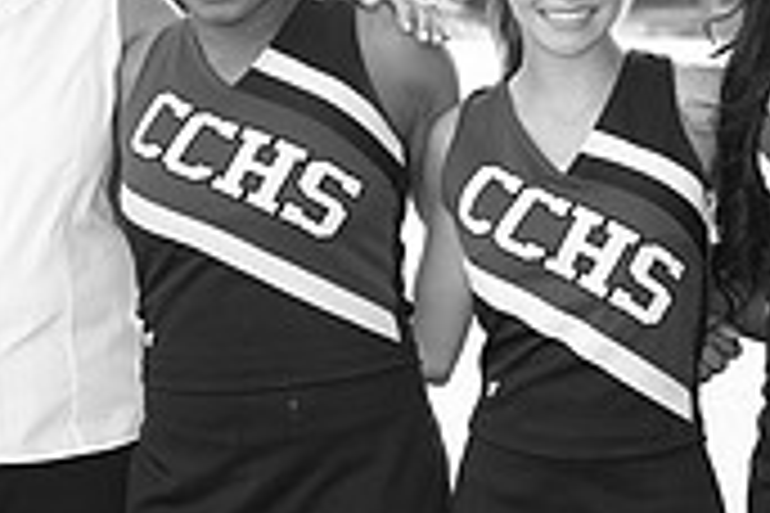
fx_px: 3850
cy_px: 200
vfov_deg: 7.6
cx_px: -72
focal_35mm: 180
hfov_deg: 11.3
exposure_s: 1/250
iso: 200
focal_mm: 35
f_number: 2.5
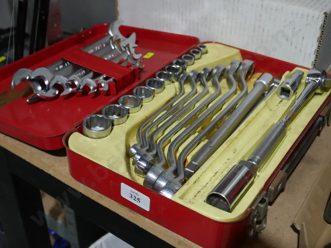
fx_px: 440
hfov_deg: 41.2
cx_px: 166
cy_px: 124
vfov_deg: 31.5
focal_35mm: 46
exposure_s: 1/60
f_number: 5.1
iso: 640
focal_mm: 23
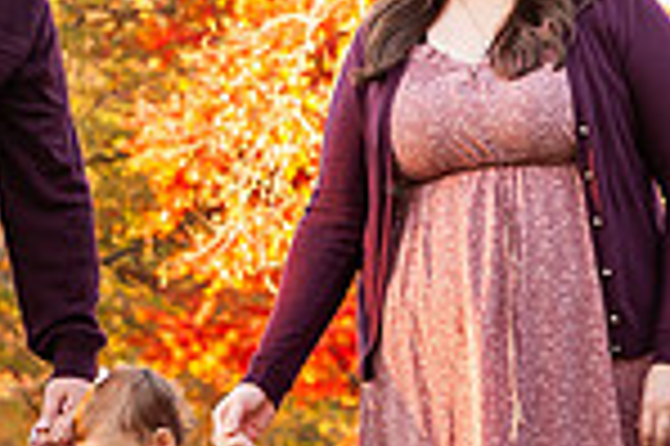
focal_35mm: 229
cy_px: 332
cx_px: 154
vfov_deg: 6.0
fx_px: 4257
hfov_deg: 9.0
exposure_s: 1/160
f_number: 4.5
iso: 400
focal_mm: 56
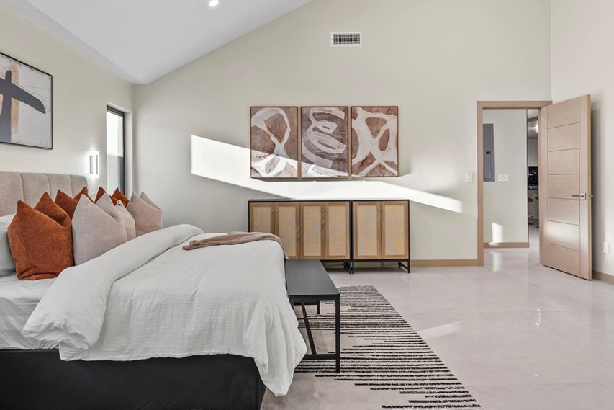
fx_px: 409
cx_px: 286
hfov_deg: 73.6
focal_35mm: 24
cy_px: 179
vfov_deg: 53.0
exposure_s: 1/2
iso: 250
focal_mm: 20
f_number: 8
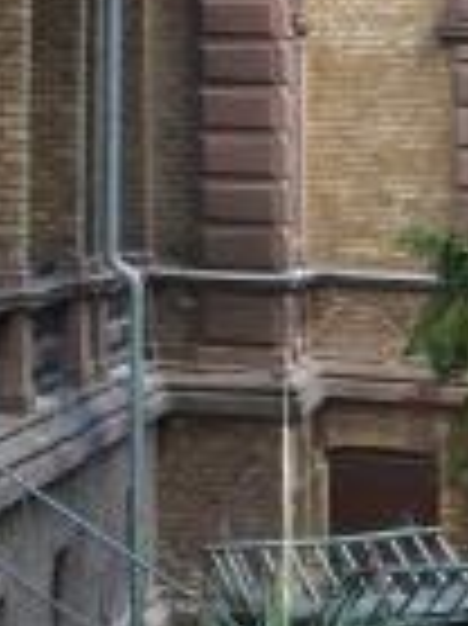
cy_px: -216
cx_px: -990
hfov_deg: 7.3
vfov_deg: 10.9
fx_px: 3196
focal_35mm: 177
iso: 80
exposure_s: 1/100
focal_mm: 4.3
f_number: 3.3
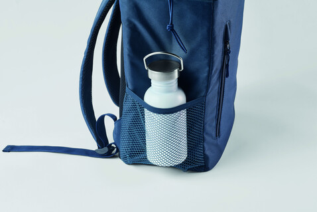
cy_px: 106
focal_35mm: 85
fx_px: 749
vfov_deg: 16.1
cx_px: 158
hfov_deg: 23.9
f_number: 11
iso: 125
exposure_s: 1/125
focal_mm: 85
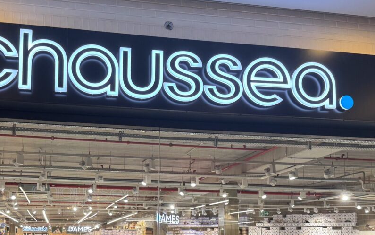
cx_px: 150
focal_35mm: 48
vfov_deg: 26.4
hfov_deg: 41.6
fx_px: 491
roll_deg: -0.3
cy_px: 190
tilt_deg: +6.4
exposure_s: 1/100
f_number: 1.78
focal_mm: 6.76
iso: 100
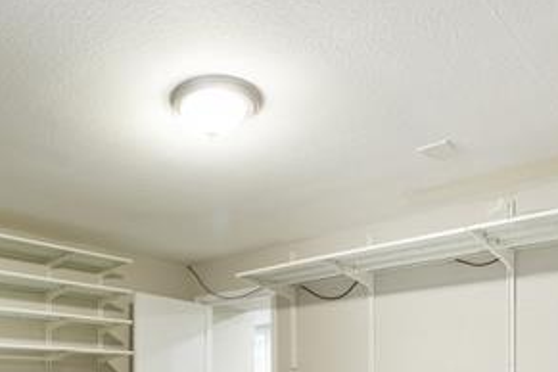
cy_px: 370
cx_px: 244
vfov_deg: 36.1
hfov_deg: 57.0
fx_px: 511
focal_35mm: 33
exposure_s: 1
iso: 800
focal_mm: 10
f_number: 8
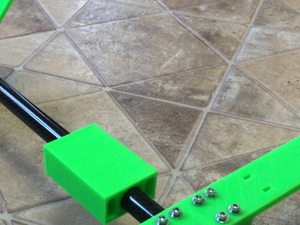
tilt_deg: -38.7
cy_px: 181
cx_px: 87
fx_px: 546
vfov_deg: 22.9
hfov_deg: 30.4
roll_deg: +0.8
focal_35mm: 63
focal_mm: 4.15
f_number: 2.2
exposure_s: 1/30
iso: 125
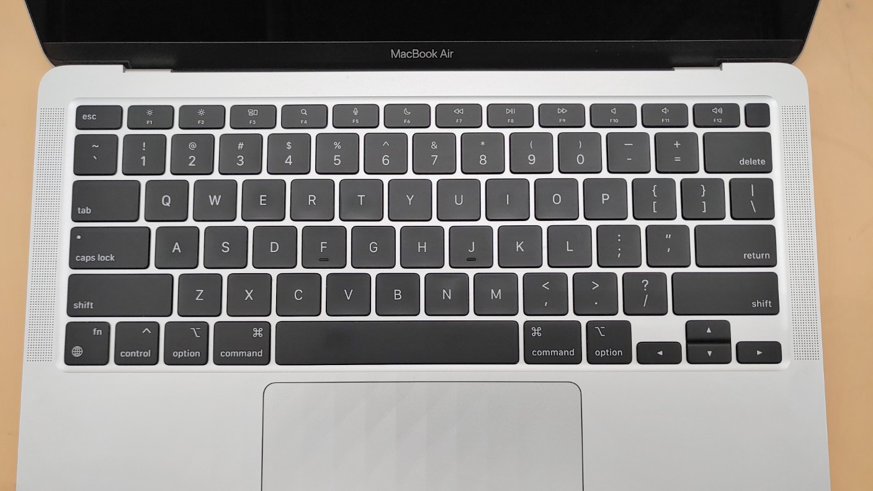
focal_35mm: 29
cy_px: 314
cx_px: 427
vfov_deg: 39.8
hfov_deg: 66.1
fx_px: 671
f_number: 1.8
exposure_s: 1/120
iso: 50
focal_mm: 4.36
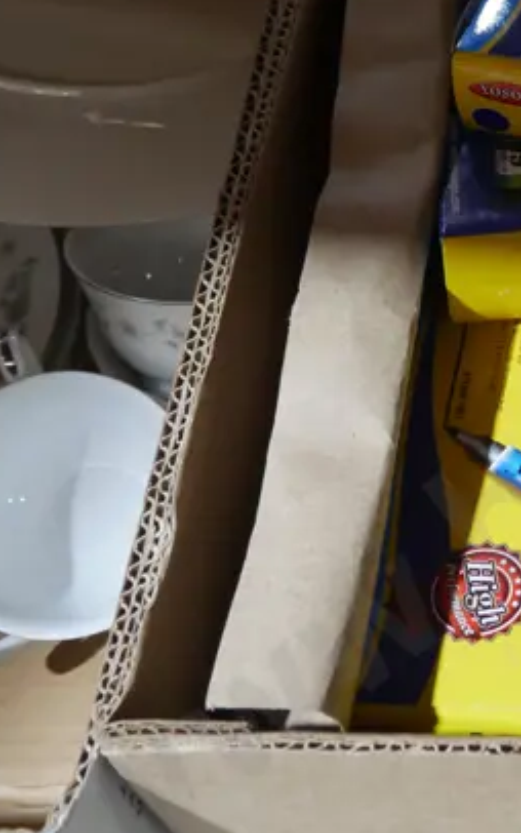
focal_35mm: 91
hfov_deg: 13.1
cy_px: 216
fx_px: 2066
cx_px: 923
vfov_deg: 22.6
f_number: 4
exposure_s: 1/60
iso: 1250
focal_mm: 17
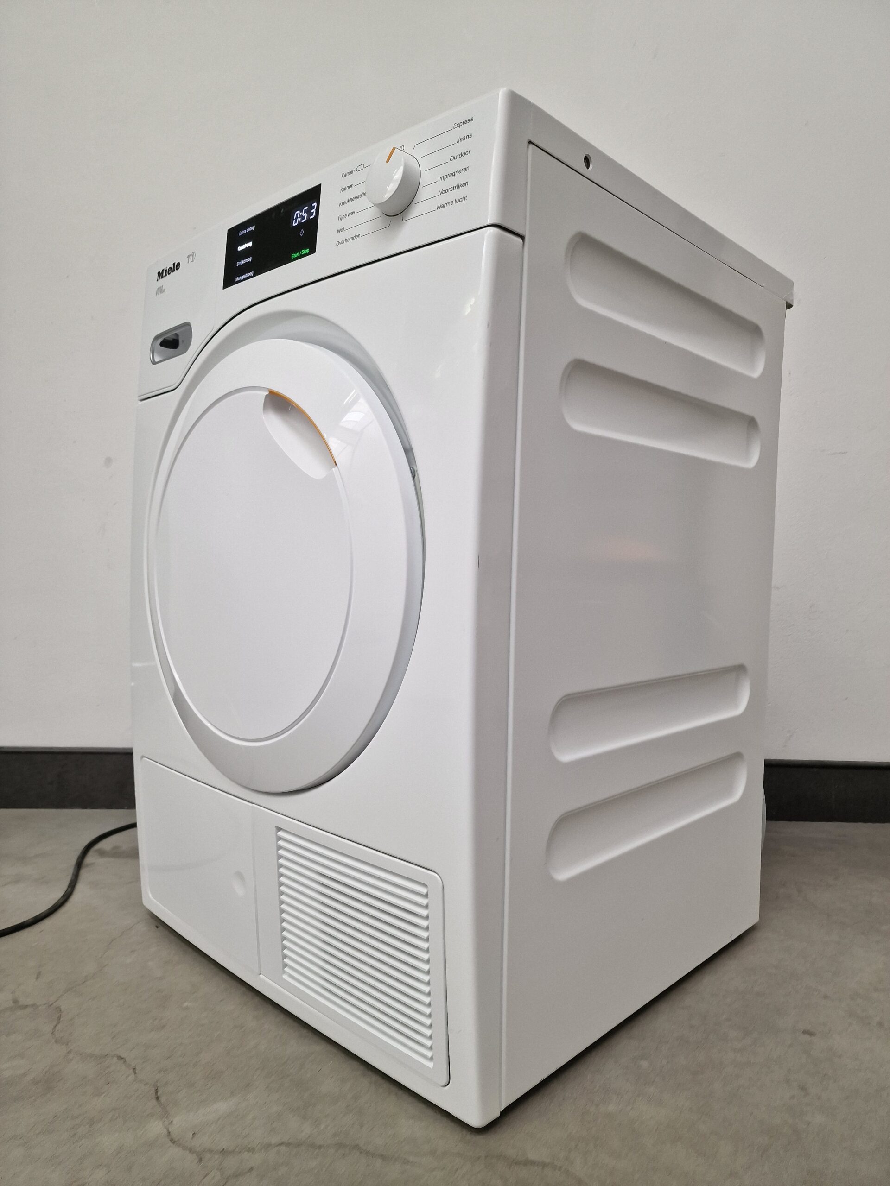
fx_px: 788
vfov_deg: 73.9
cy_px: 593
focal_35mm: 23
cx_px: 445
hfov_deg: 58.9
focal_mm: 6.4
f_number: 1.8
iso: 160
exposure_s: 1/100
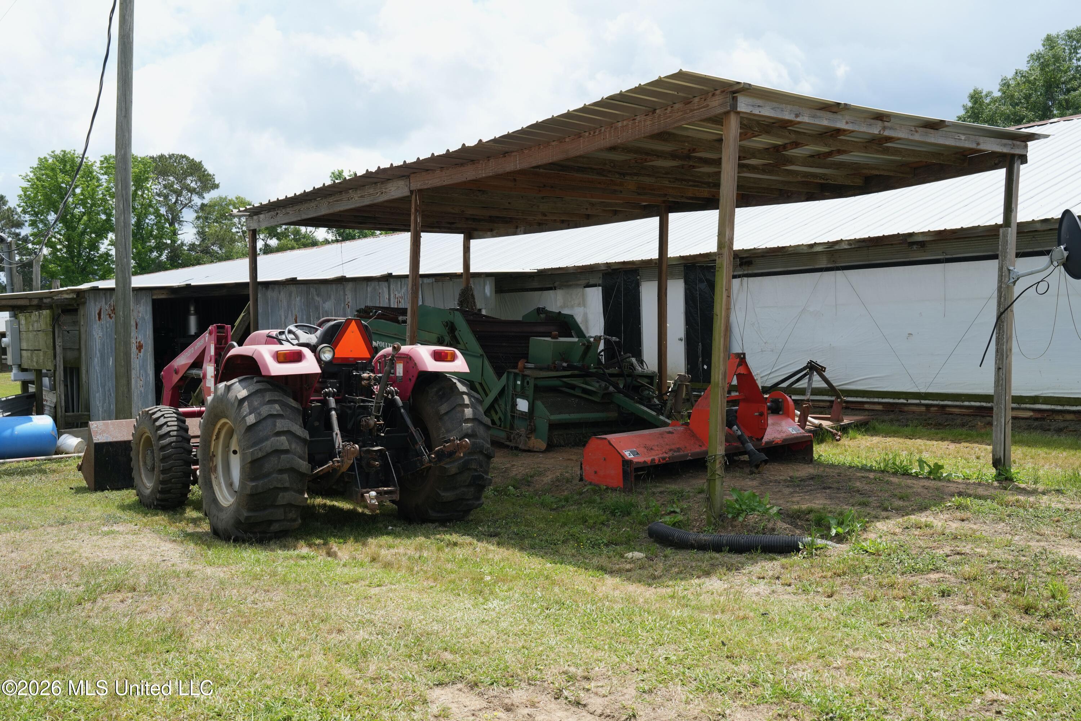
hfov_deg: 53.1
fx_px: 1081
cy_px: 360
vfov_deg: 36.9
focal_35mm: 36
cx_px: 540
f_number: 7.1
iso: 320
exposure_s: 1/640
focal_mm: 36
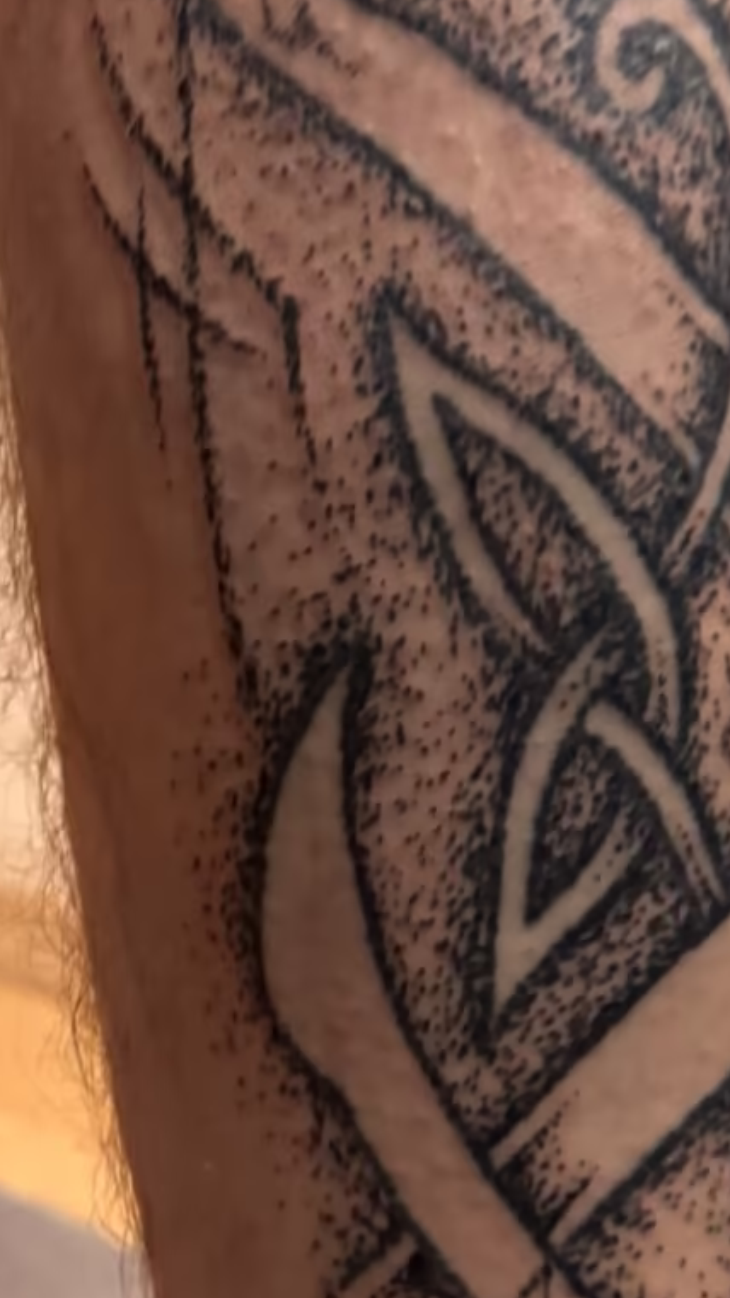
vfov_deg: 31.8
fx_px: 2271
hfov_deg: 18.2
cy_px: 776
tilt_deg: -11.4
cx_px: 218
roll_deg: -4.8
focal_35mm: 66
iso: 800
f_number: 1.78
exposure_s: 1/53
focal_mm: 6.76
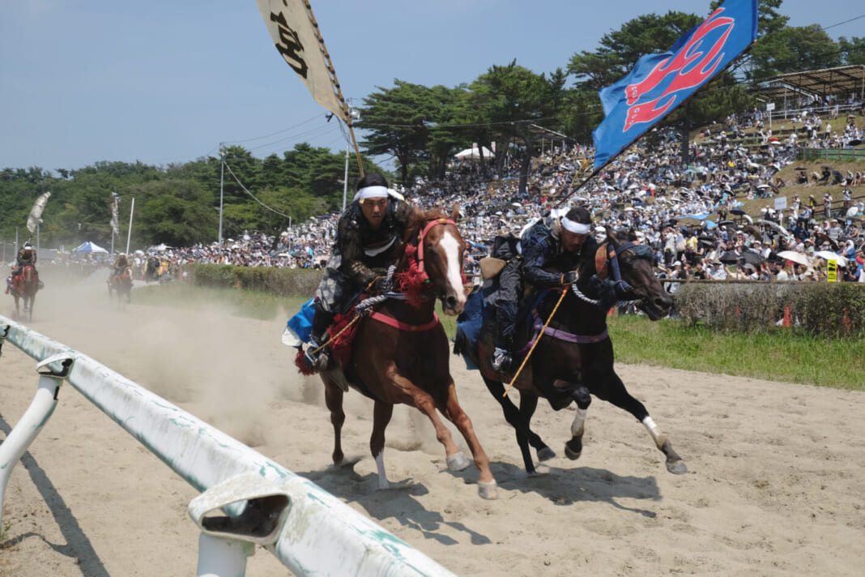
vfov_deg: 26.5
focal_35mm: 51
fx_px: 1225
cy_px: 288
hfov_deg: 38.9
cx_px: 432
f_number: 8
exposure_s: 1/640
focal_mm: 34.3
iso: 200
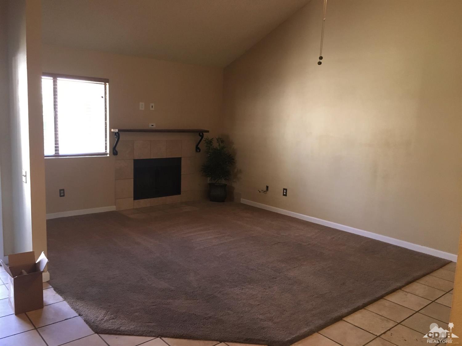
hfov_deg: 61.7
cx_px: 231
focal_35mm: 29
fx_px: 387
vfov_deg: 48.2
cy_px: 173
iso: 125
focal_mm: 4.15
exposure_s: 1/30
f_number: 2.2
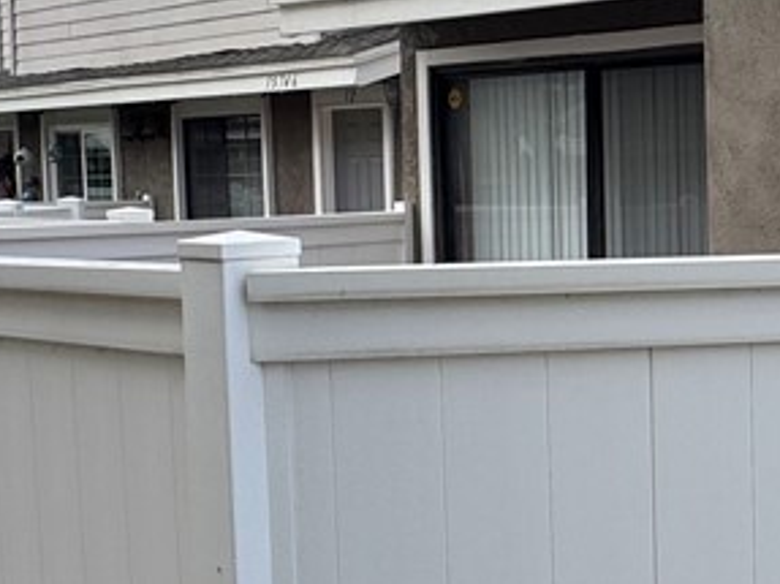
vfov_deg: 29.0
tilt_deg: -2.4
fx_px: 1126
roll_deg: +0.2
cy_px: 228
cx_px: 1000
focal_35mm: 50
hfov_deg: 30.5
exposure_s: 1/582
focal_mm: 2.22
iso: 40
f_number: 2.2
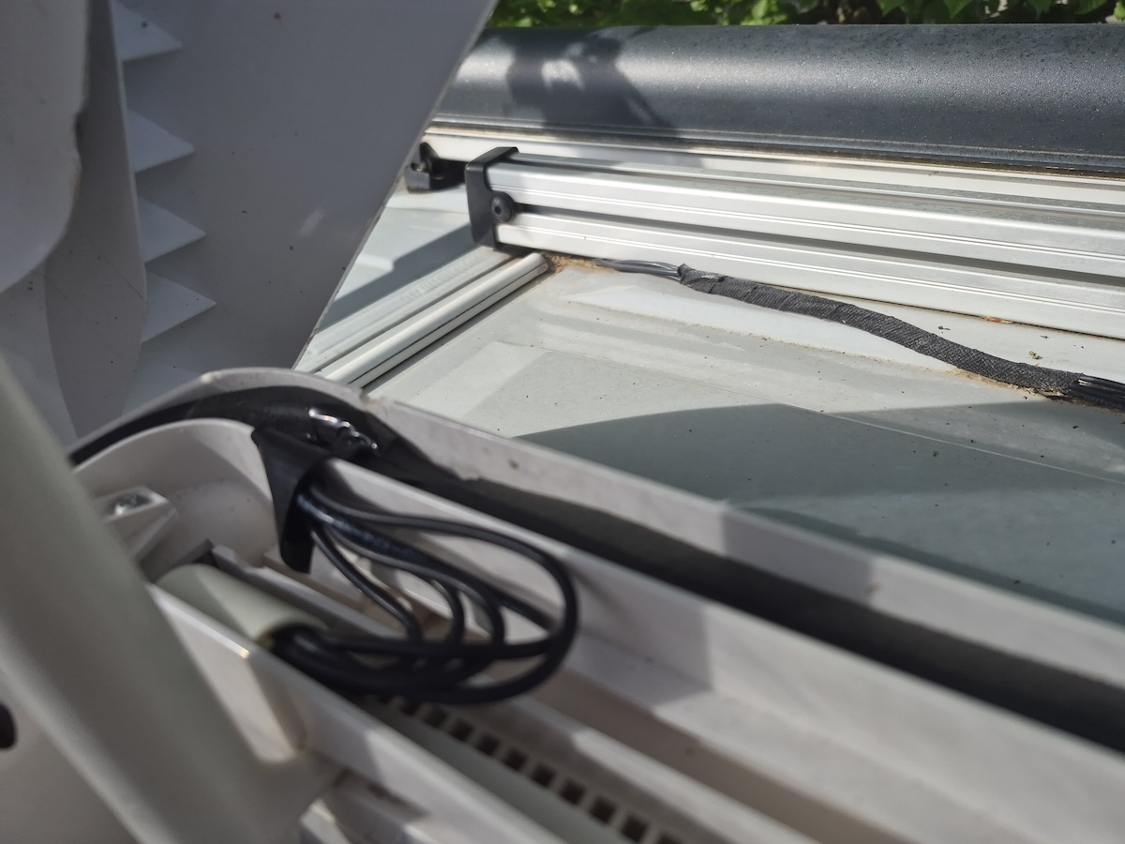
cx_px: 562
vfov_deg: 58.9
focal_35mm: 23
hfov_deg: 73.9
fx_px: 747
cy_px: 422
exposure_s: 1/3512
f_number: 1.8
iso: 80
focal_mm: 5.4
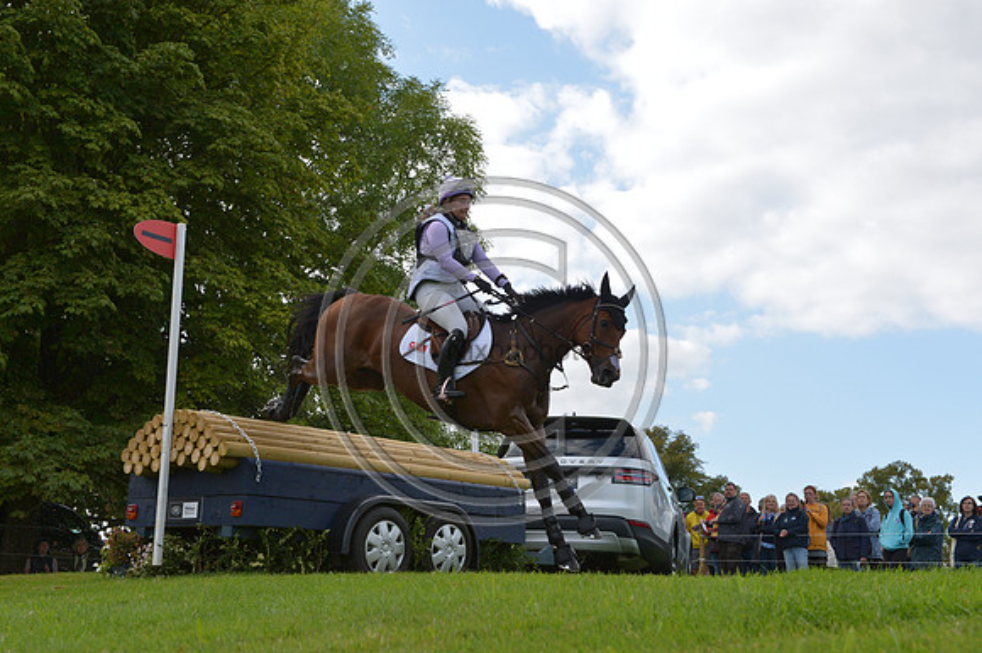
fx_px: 1363
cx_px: 491
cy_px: 326
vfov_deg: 27.0
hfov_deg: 39.6
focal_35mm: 50
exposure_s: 1/1600
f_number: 11
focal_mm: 50
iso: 2000
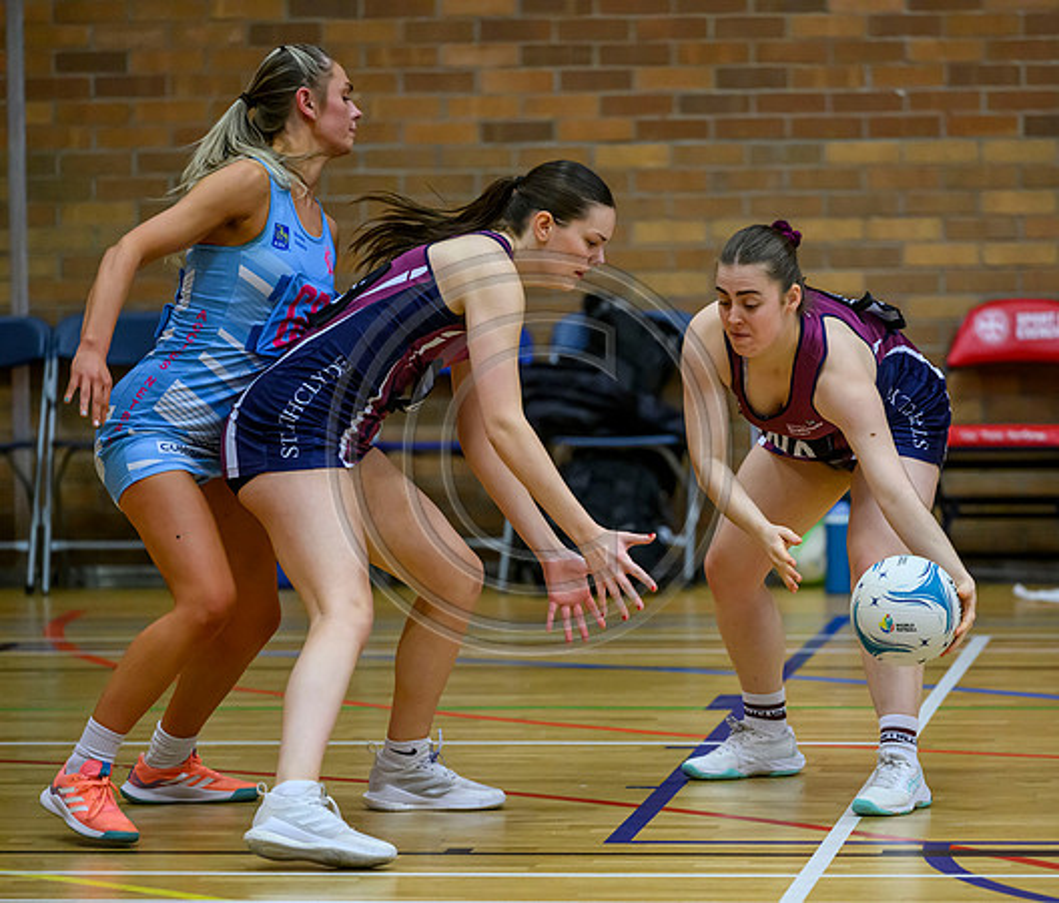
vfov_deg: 6.7
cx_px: 695
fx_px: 7718
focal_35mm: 240
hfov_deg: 7.8
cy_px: 463
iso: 5000
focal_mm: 200
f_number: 2.8
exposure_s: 1/1000
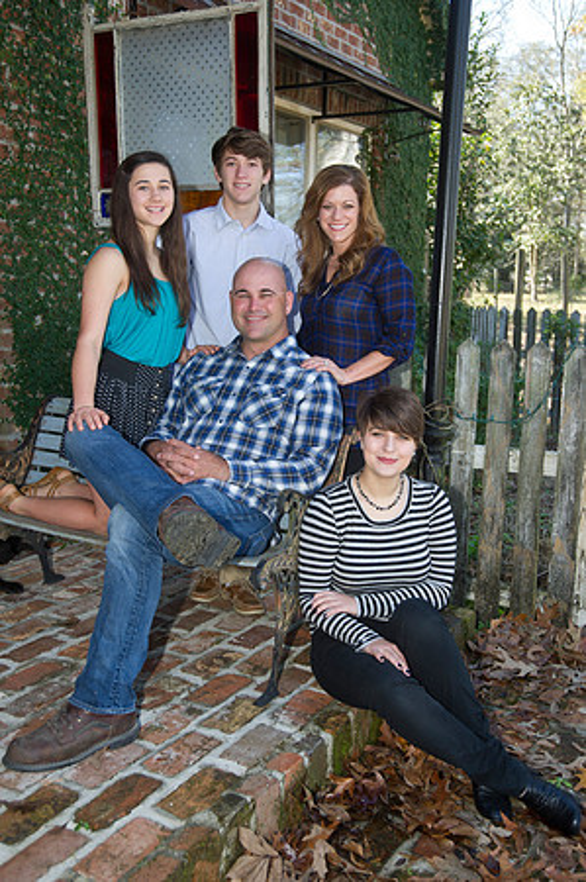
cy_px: 441
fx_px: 979
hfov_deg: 33.3
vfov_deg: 48.5
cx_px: 293
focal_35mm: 40
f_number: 6.3
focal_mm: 40
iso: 400
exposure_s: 1/125
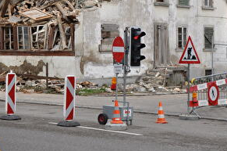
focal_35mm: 105
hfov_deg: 19.5
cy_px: 11
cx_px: 90
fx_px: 661
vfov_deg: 12.9
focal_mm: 34
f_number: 9
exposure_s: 1/80
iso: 200
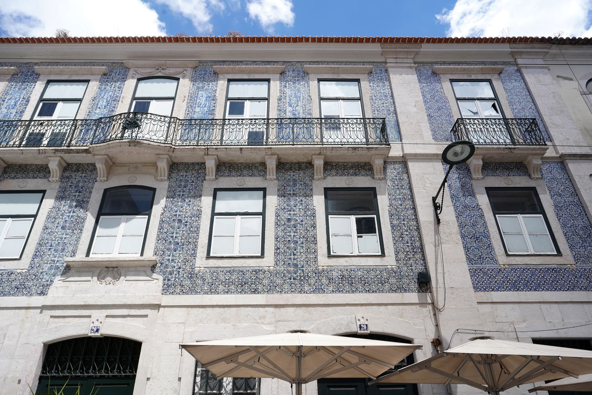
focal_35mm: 24
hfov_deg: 73.7
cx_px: 296
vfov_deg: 53.1
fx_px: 395
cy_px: 198
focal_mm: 24
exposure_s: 1/100
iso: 100
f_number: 11
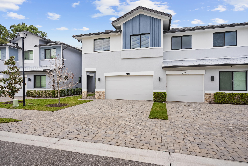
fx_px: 124
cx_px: 124
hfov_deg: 90.0
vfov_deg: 67.4
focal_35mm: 18
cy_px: 83
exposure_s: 1/200
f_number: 8
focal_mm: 18
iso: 640
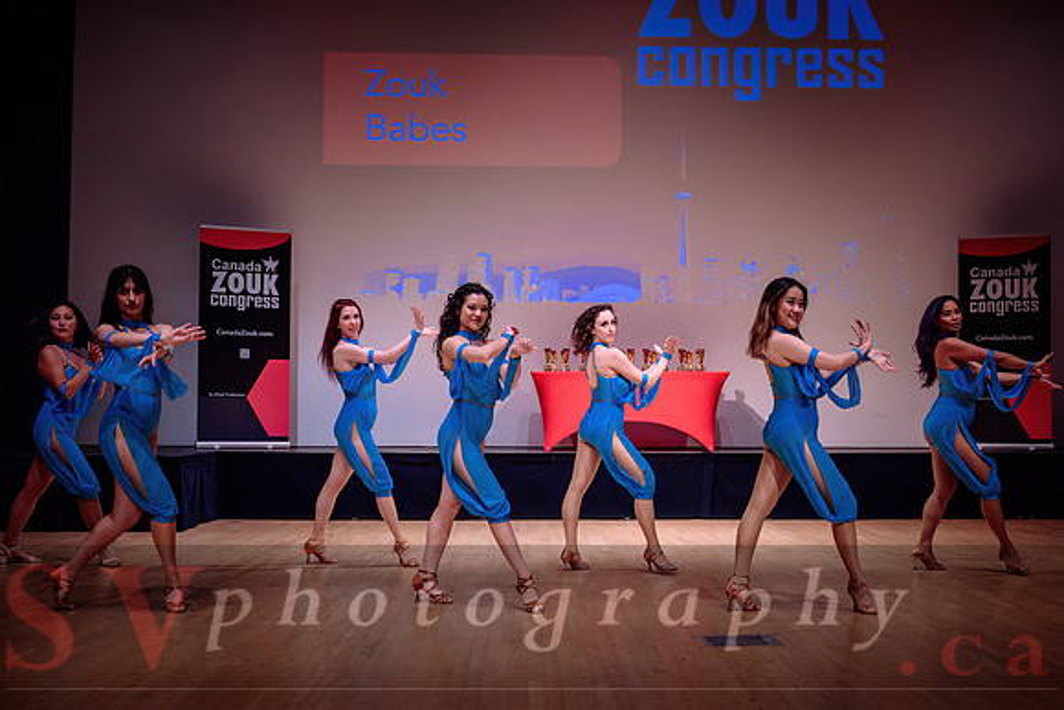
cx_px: 571
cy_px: 381
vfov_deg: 30.5
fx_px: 1302
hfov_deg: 44.4
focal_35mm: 44
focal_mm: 41
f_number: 2.8
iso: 1600
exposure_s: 1/640
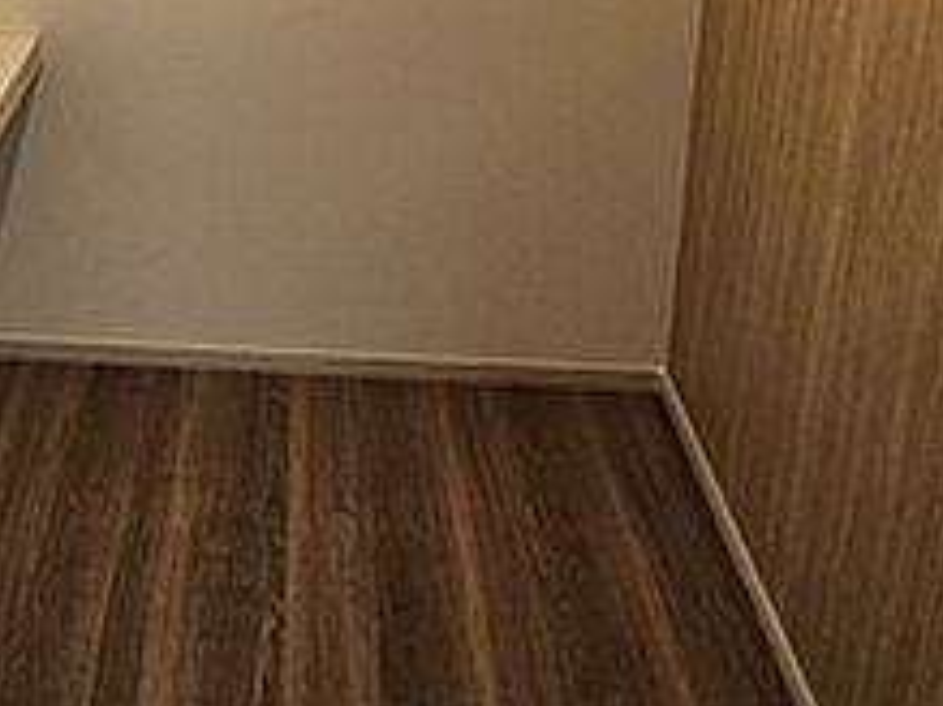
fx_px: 1035
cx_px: 202
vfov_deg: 32.2
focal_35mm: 38
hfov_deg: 46.7
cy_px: -108
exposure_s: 1/100
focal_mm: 2.2
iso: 64
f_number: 2.2
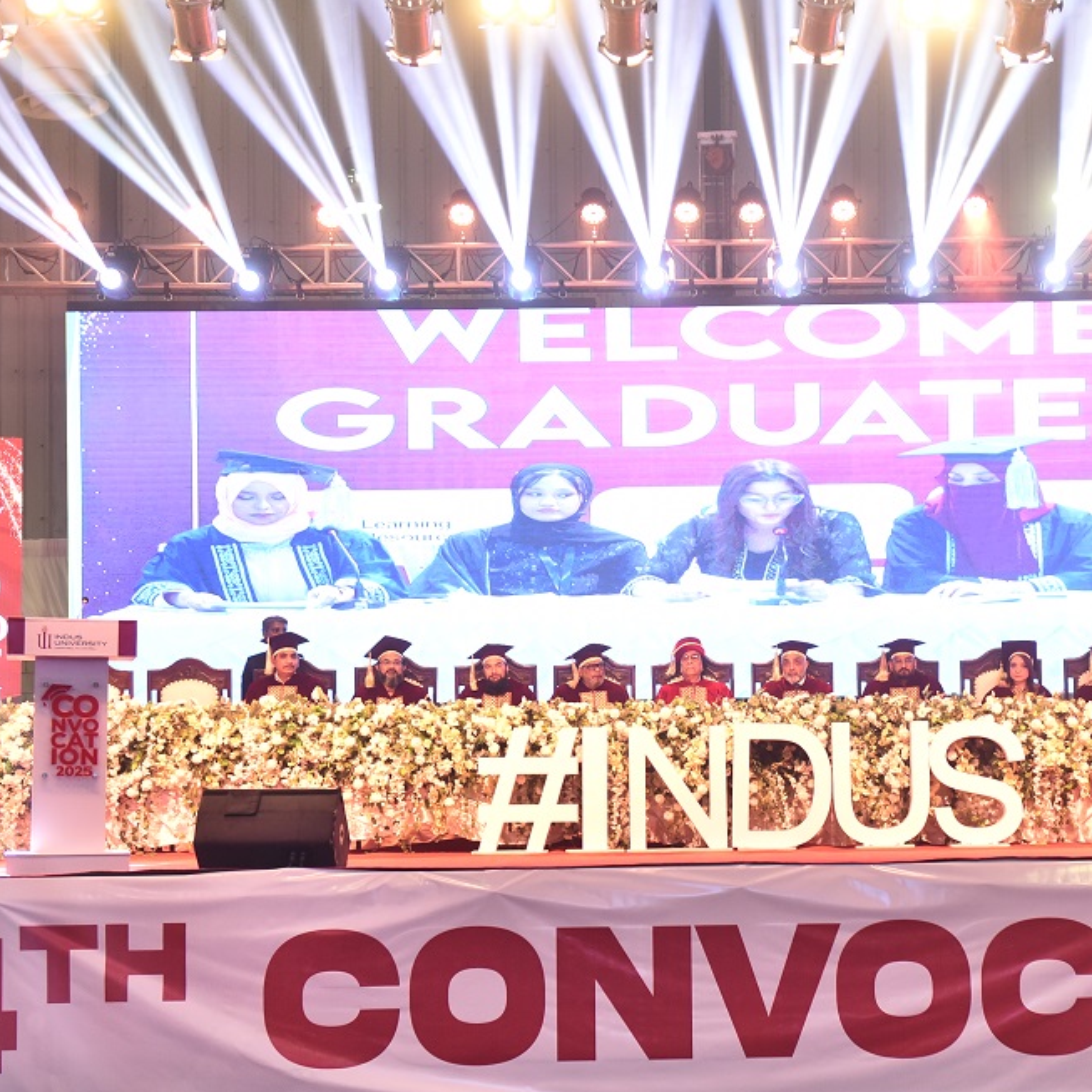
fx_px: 2463
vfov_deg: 25.0
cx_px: 736
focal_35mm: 69
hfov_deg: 24.9
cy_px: 652
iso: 1250
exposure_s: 1/125
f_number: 2.8
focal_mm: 44
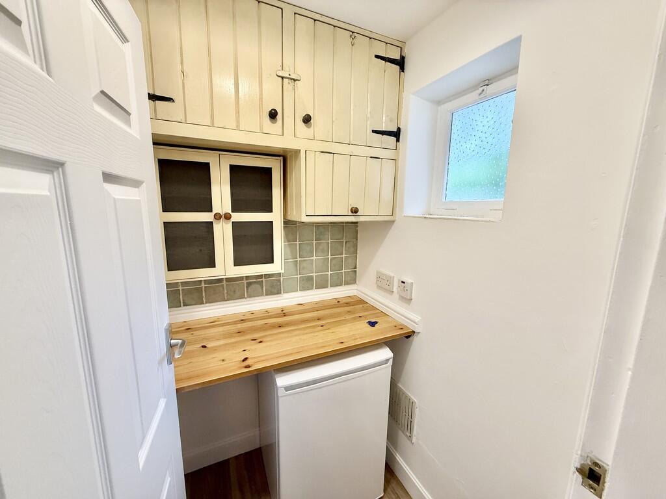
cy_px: 250
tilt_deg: -8.4
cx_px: 333
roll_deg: -0.7
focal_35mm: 14
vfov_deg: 85.7
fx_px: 269
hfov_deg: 102.1
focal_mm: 2.22
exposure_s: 1/99
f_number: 2.2
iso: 200
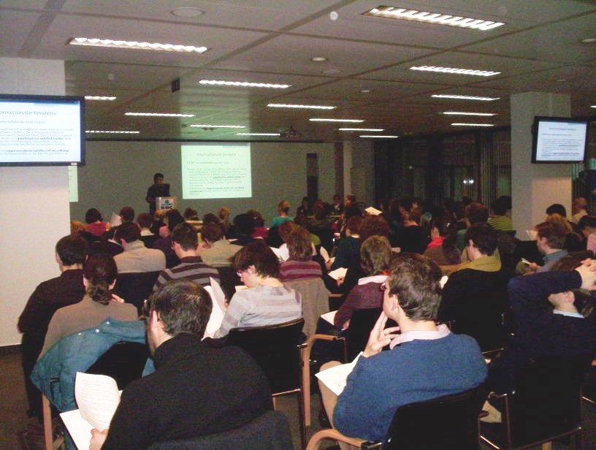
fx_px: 656
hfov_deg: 48.9
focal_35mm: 38
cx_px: 298
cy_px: 225
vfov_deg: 37.9
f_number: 4.5
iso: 140
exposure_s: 1/60
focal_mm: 4.99
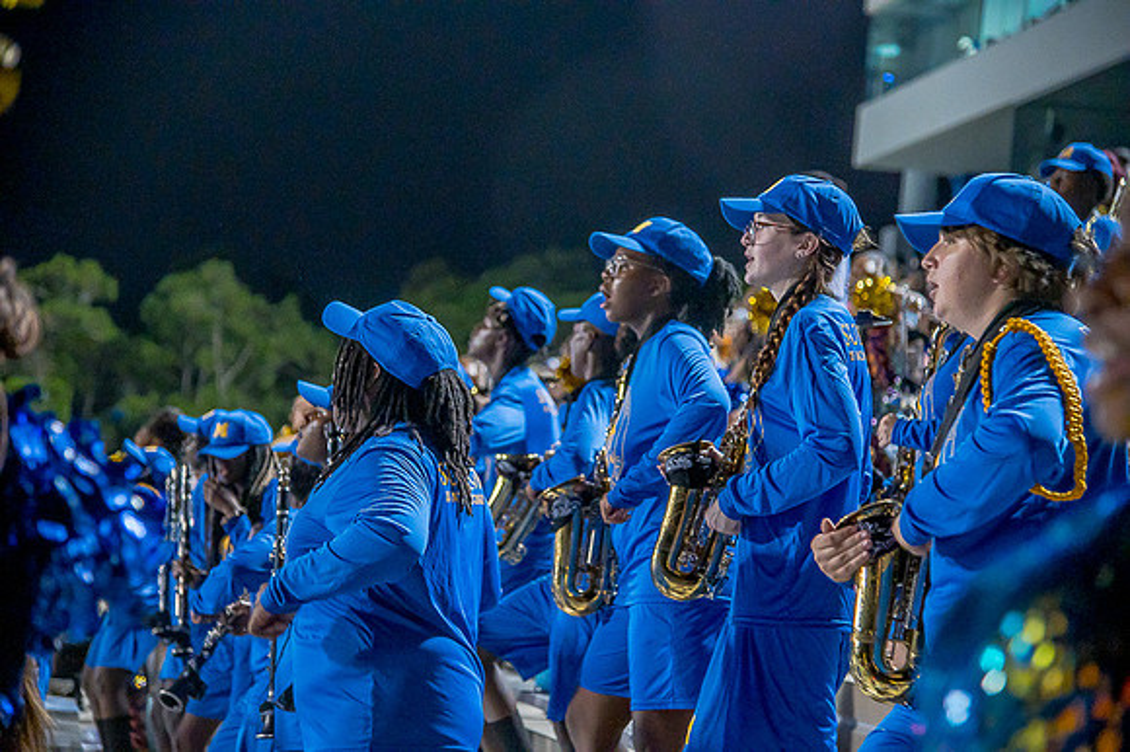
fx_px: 2666
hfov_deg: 23.9
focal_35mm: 85
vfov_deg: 16.1
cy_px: 376
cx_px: 565
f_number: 4
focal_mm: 85
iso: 2000
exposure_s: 1/200
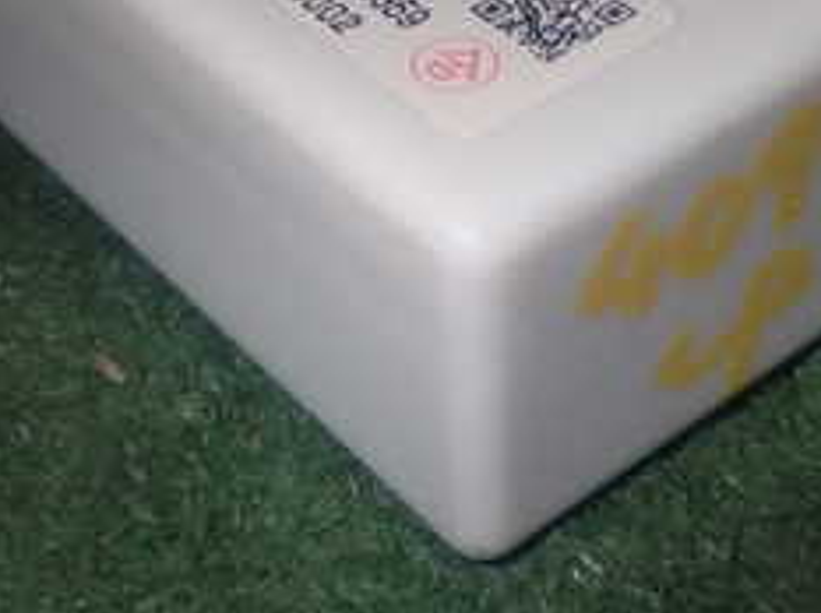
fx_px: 2321
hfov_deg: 20.0
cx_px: 588
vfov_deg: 14.7
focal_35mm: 98
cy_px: -56
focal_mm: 6.83
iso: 200
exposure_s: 1/40
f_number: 8
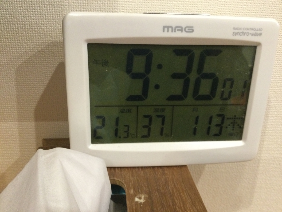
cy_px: 106
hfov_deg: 58.4
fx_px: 253
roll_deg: -2.7
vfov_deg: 45.4
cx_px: 141
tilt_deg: -24.6
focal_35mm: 31
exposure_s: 1/15
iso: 200
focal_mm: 3.3
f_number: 2.4
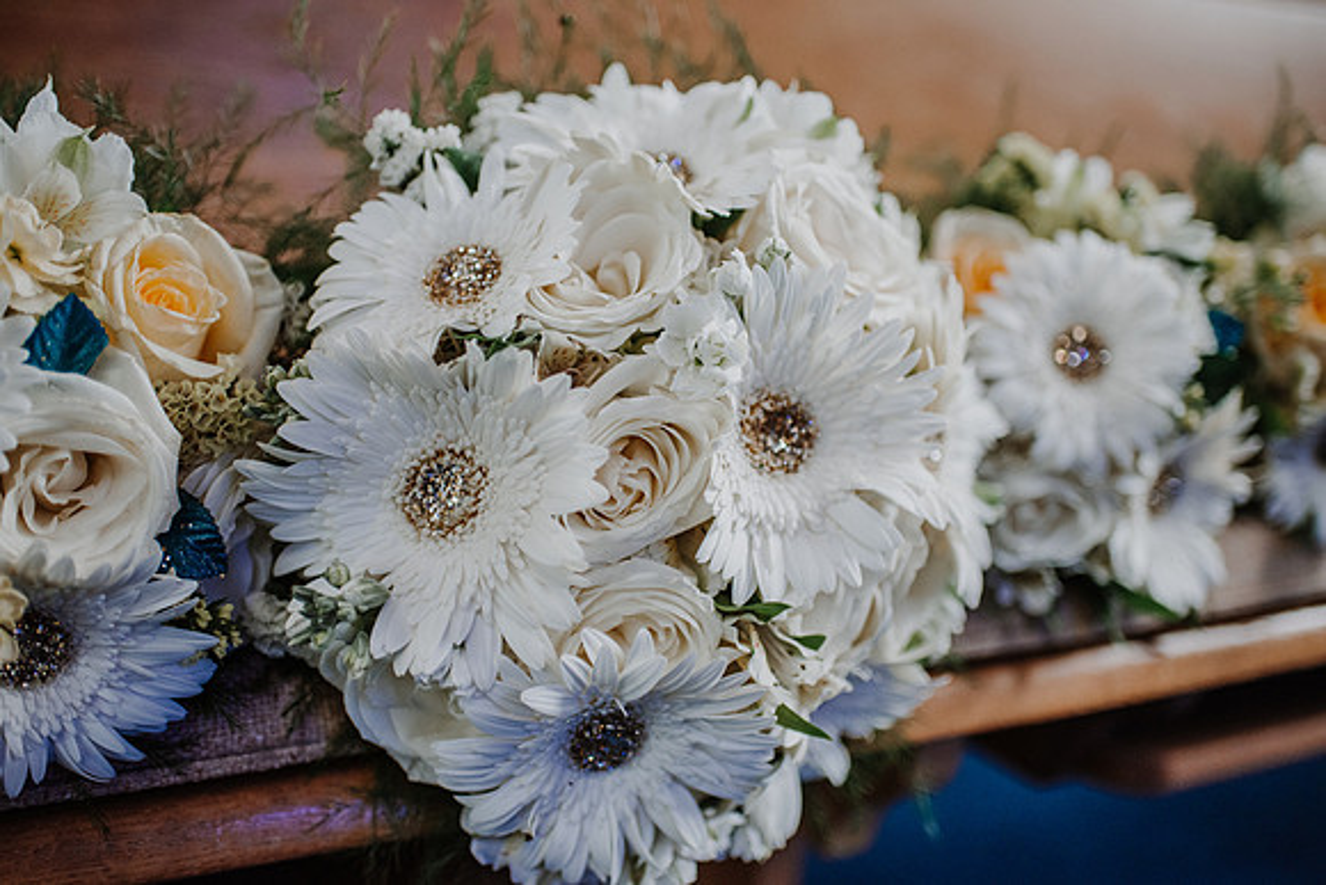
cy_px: 442
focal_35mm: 35
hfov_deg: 54.4
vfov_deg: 37.9
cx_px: 663
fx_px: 1289
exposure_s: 1/1250
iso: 1100
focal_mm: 35
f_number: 1.8
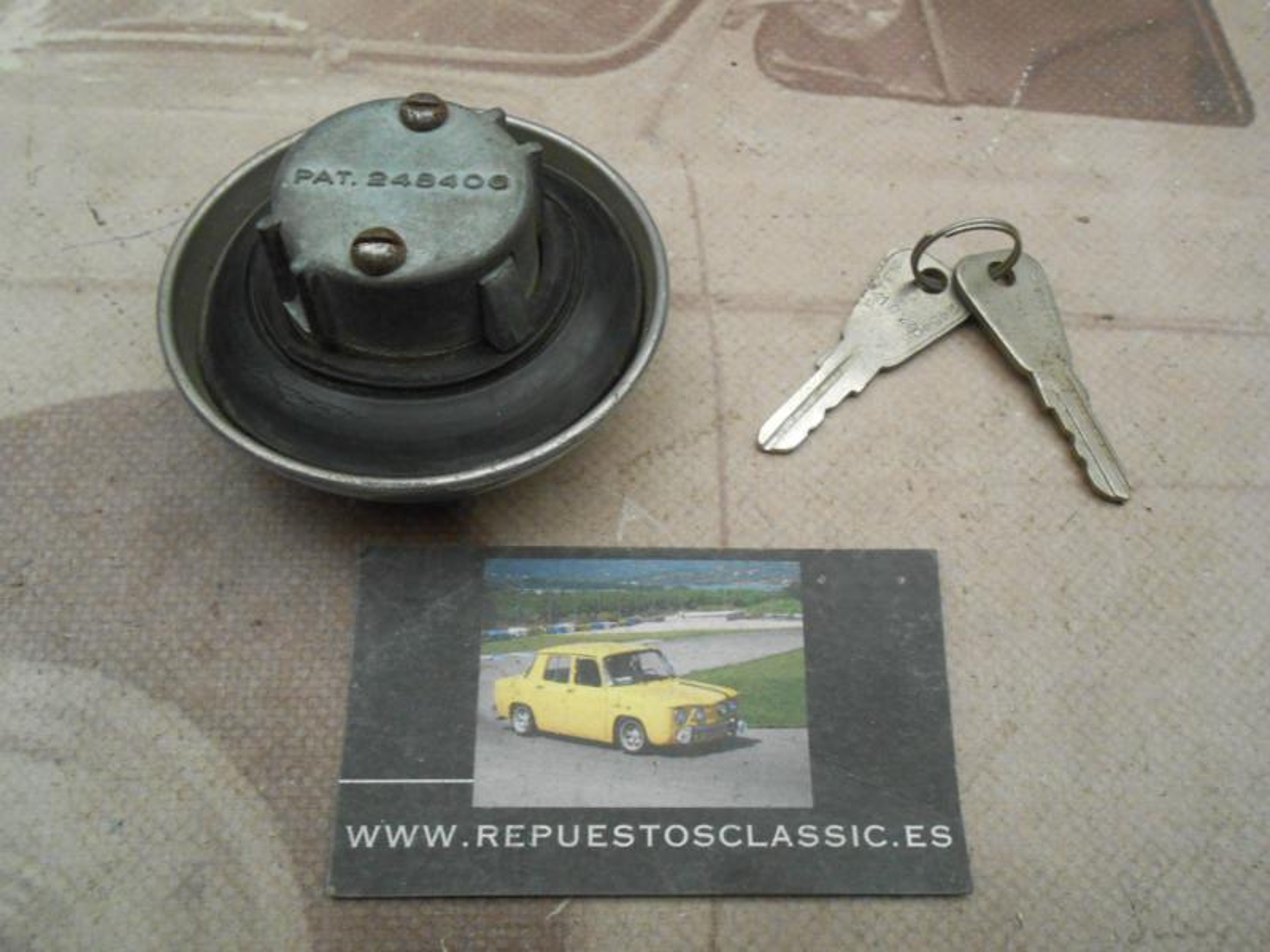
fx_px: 1101
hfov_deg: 60.0
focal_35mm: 30
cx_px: 635
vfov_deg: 46.8
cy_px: 476
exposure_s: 1/25
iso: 400
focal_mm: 5.3
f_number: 3.8
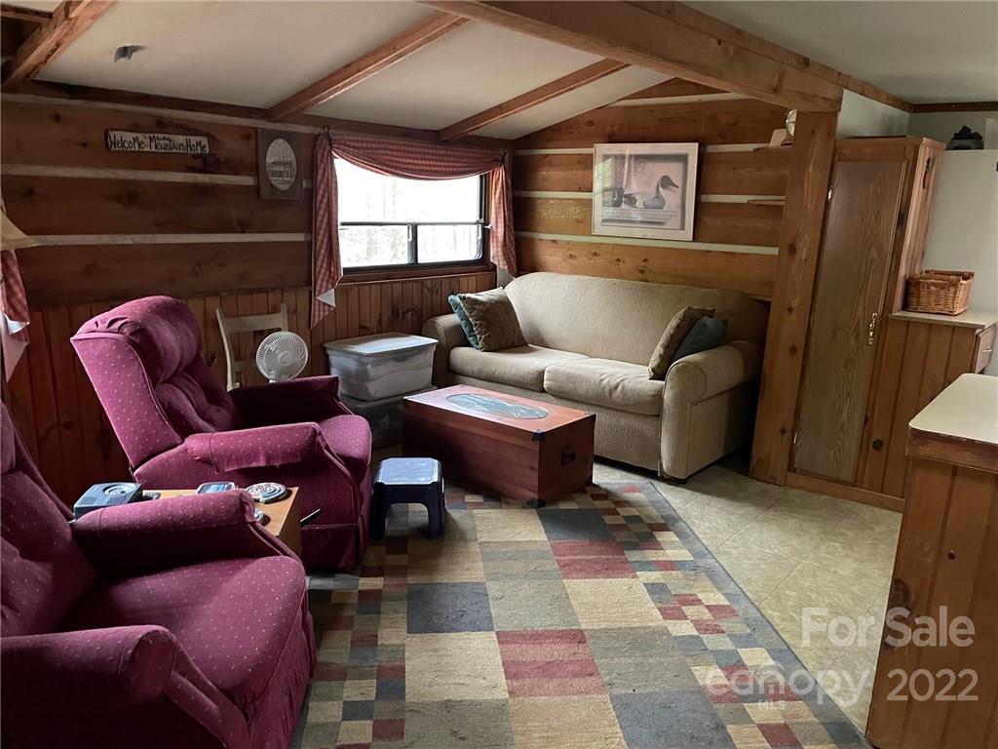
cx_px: 499
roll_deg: -0.3
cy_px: 374
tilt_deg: -15.1
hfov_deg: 67.3
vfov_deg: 53.1
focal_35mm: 26
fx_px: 750
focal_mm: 4.2
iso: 640
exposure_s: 1/30
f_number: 1.6
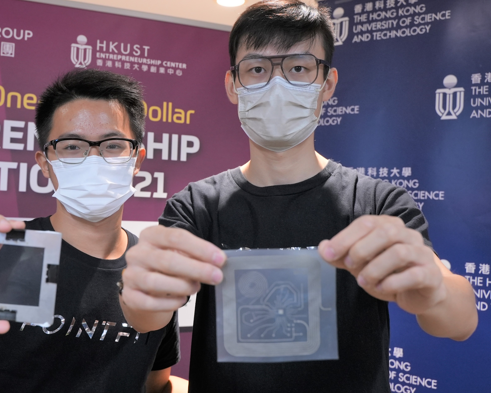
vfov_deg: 34.9
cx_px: 167
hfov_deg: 42.4
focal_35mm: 43
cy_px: 175
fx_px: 625
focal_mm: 34
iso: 2500
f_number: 5.6
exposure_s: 1/100
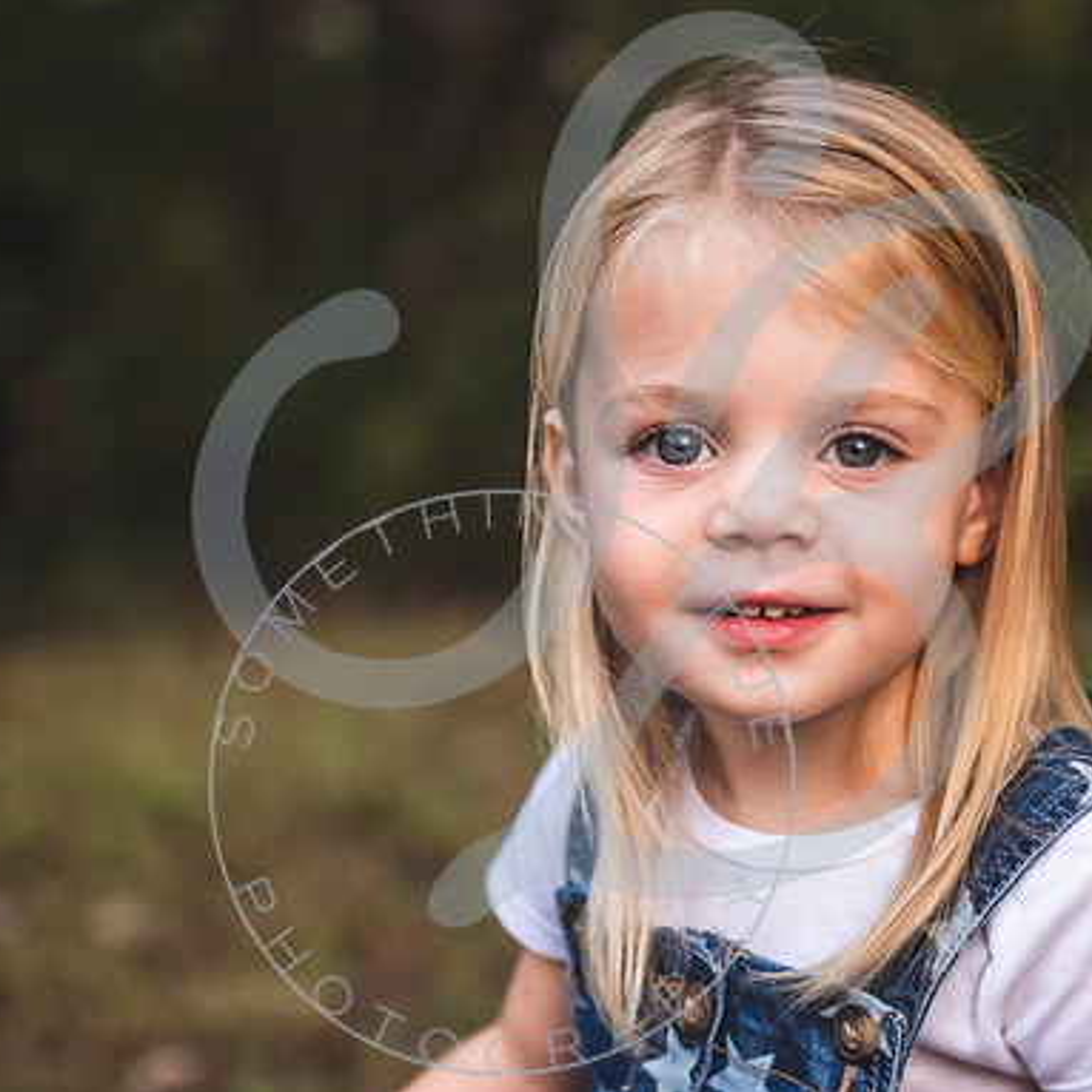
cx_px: 644
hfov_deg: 19.3
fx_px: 3212
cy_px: 543
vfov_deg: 19.3
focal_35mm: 90
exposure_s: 1/200
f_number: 2.8
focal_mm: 70
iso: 100
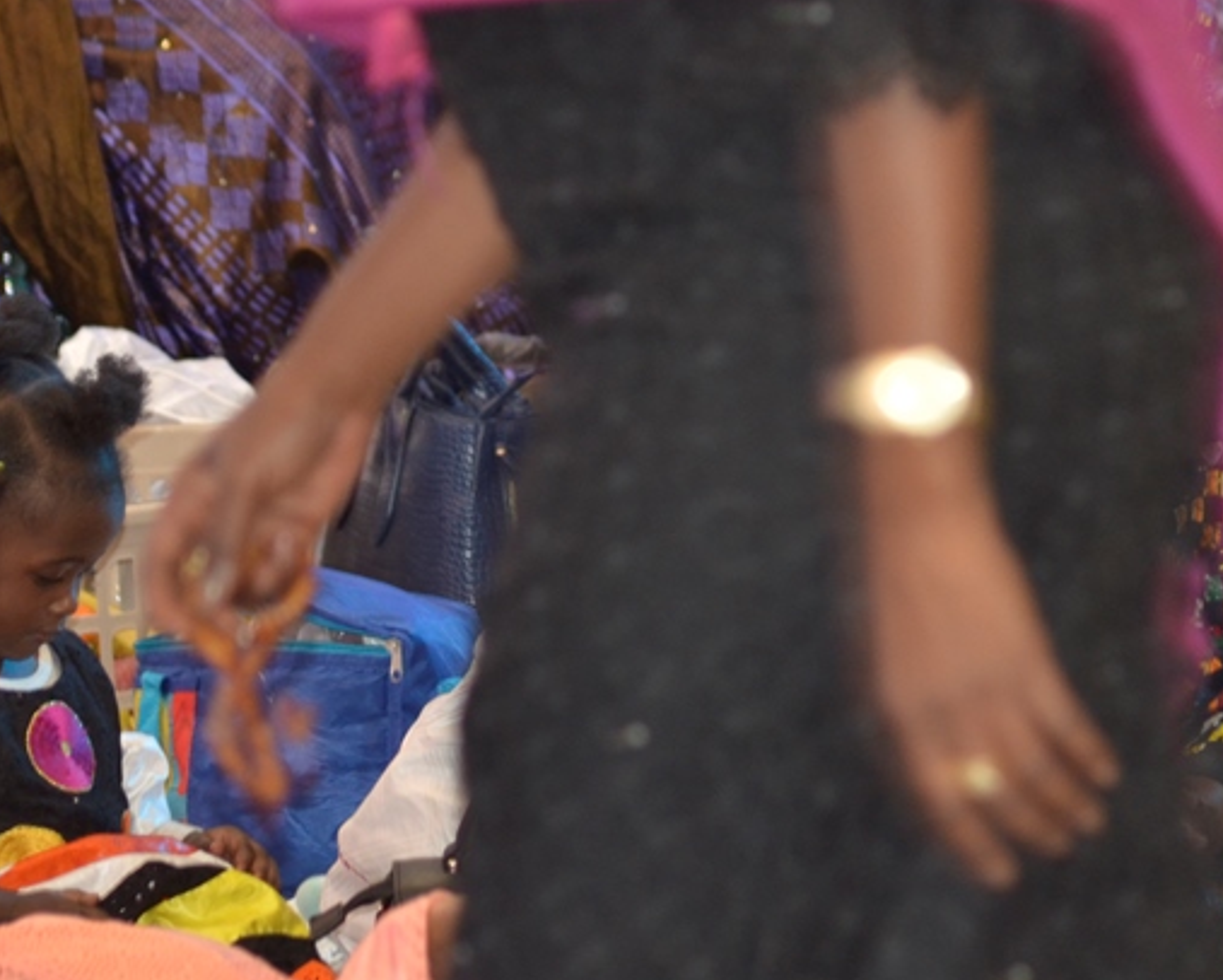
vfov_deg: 4.0
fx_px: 13866
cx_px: 946
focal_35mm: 383
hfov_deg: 5.0
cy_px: 270
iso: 640
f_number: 4.2
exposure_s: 1/50
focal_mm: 135
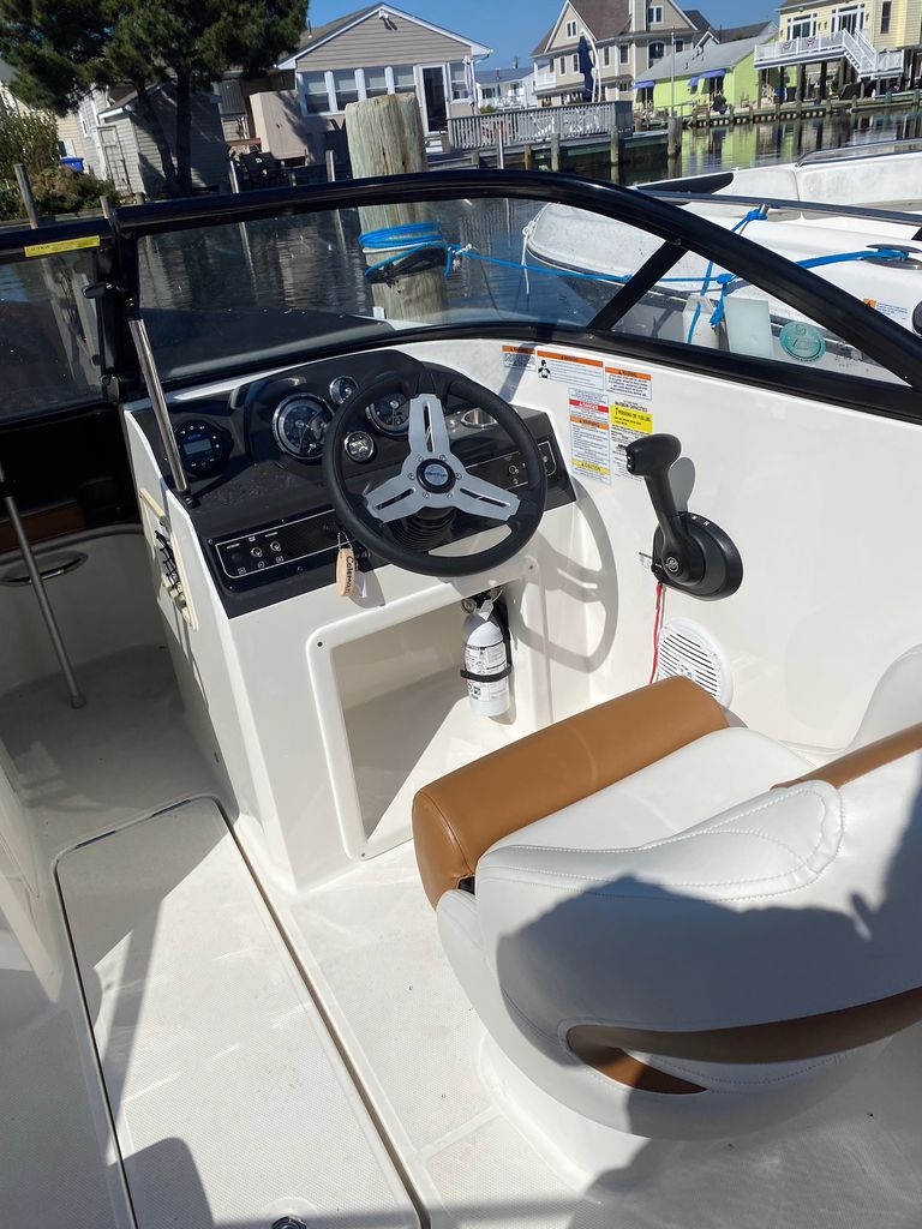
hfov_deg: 53.1
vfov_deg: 67.3
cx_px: 461
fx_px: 923
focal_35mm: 26
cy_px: 614
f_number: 1.8
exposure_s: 1/14286
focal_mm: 4.25
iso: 40
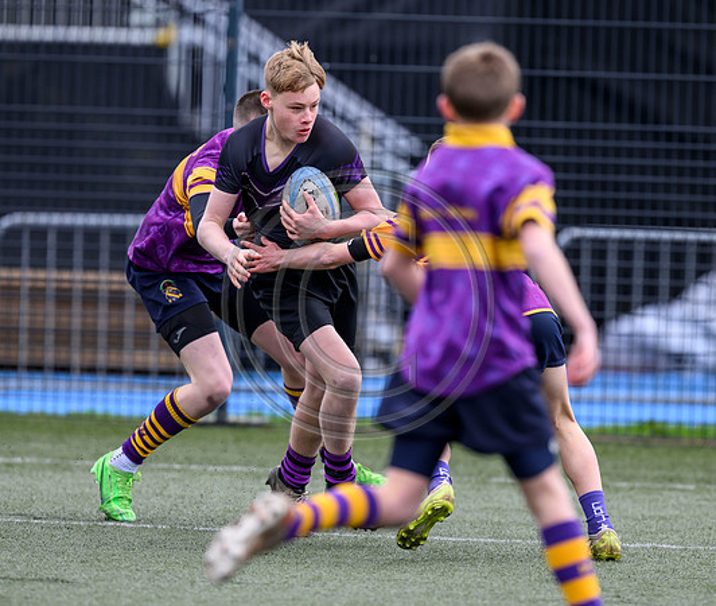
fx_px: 11728
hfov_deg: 3.5
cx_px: 345
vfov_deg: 3.0
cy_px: 303
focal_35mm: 541
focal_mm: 400
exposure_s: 1/1600
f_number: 3.5
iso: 500
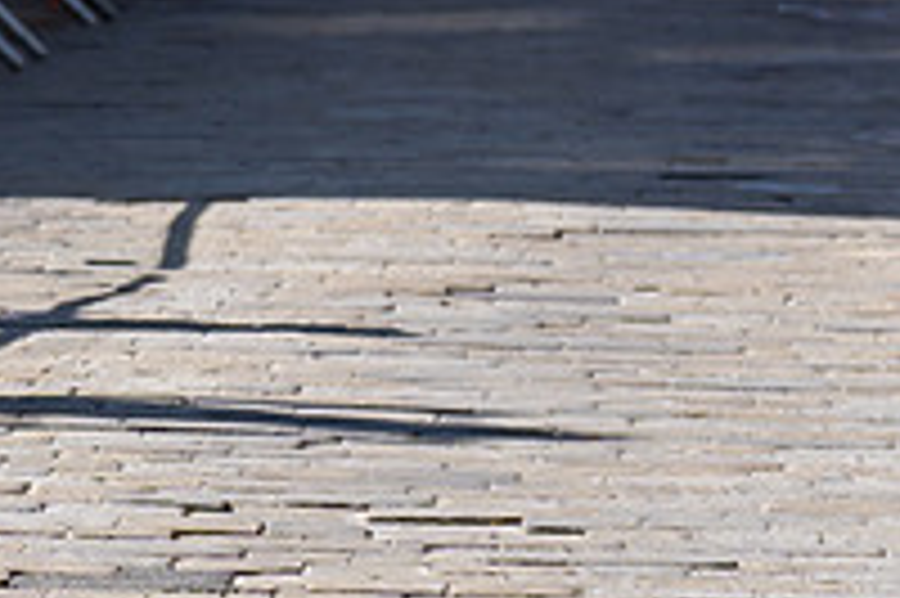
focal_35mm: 464
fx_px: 11590
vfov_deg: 3.0
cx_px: -636
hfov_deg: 4.4
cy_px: -277
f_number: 3.5
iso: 100
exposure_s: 1/1000
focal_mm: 79
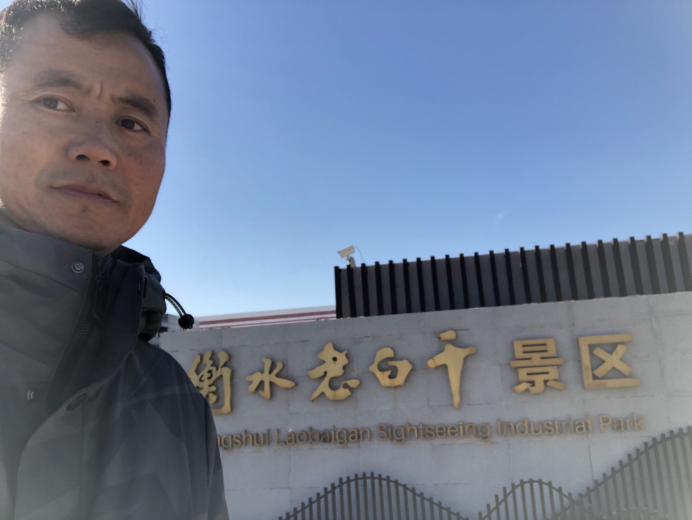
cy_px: 260
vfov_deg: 44.2
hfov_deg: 56.8
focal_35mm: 32
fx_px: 640
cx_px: 346
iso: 20
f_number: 2.2
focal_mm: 2.87
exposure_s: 1/480
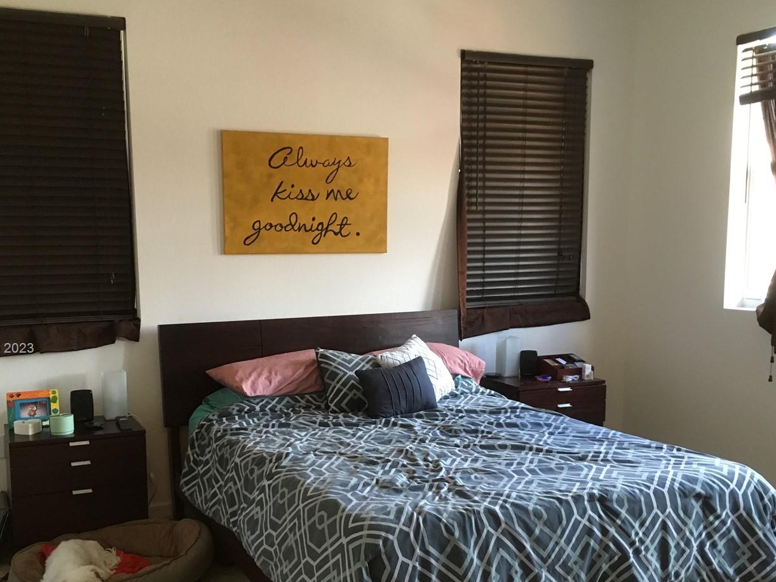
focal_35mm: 38
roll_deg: +0.8
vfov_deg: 37.6
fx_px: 852
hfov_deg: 48.9
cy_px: 349
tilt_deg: -7.7
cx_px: 339
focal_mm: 4.15
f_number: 2.2
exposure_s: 1/24
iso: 200
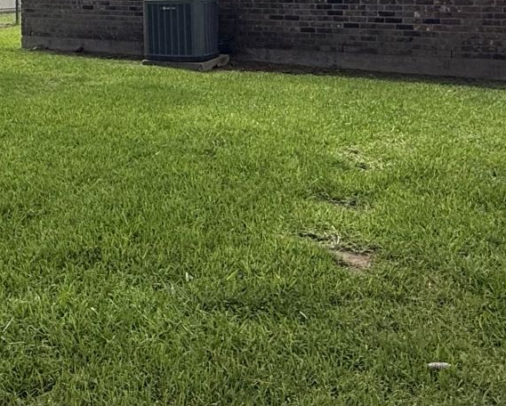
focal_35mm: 48
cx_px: 77
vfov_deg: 29.5
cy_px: 4
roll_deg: +1.2
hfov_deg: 36.9
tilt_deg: -0.6
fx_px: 719
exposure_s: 1/1848
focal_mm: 2.22
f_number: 2.2
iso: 50
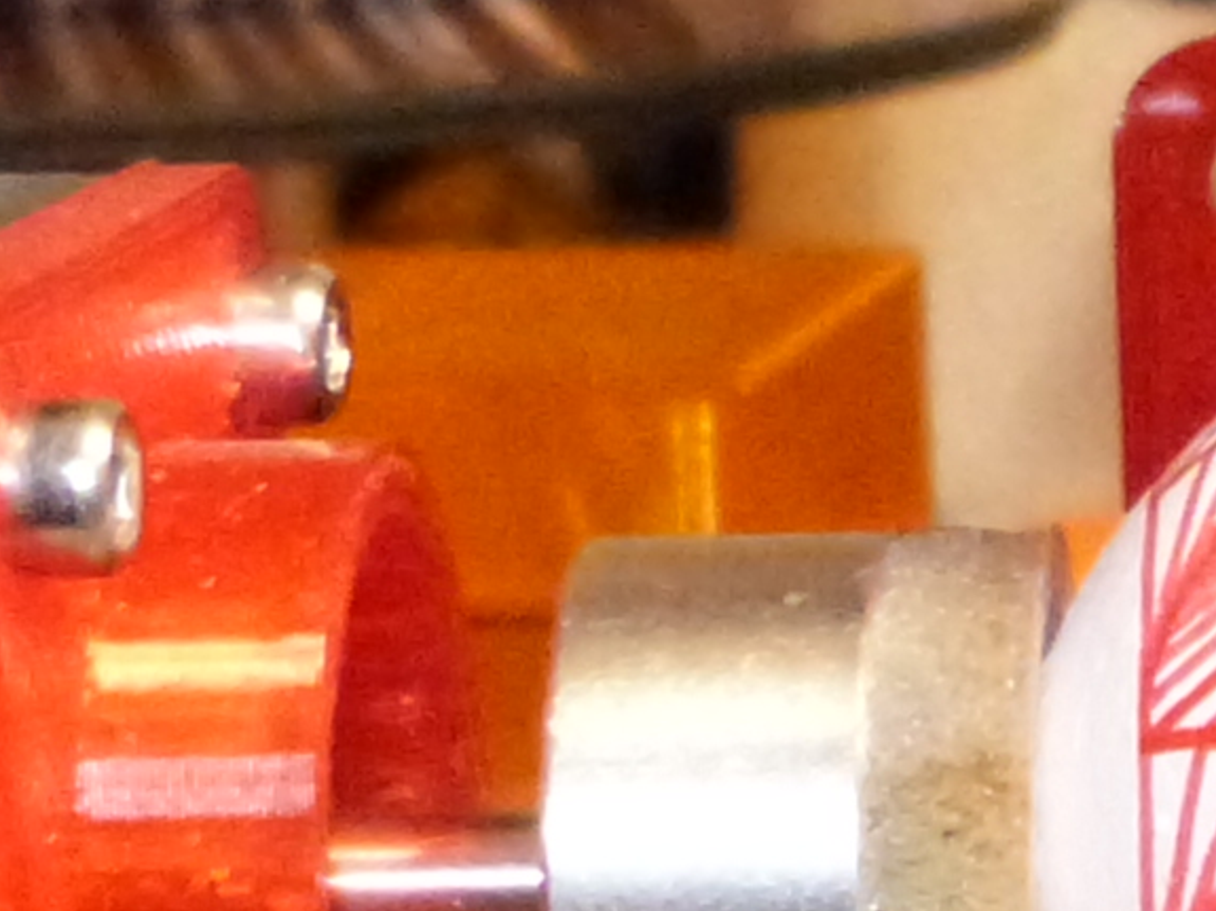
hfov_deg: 10.9
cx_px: 1846
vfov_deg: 8.4
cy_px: 1253
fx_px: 6111
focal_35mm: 174
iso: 640
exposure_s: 1/60
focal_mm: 4.5
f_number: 2.8
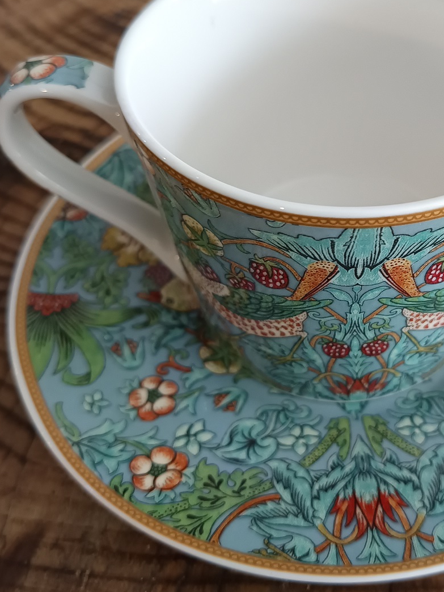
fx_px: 786
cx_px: 335
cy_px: 260
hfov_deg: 31.0
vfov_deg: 41.2
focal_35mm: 46
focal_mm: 5.31
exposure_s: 1/33.3
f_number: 1.7
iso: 1175
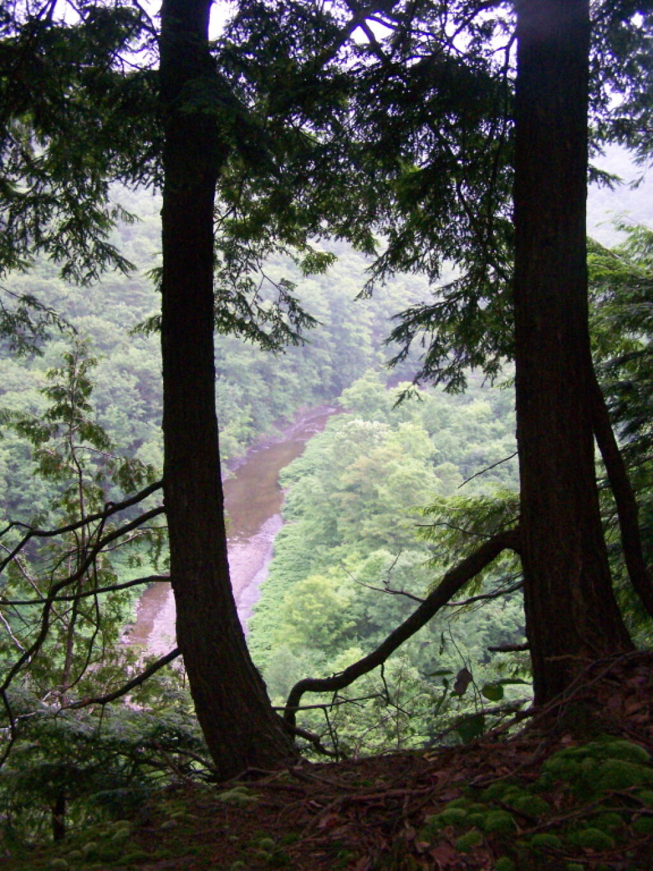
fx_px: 956
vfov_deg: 49.0
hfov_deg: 37.7
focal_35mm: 38
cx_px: 326
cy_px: 436
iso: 400
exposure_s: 1/200
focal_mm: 6.3
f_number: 2.8
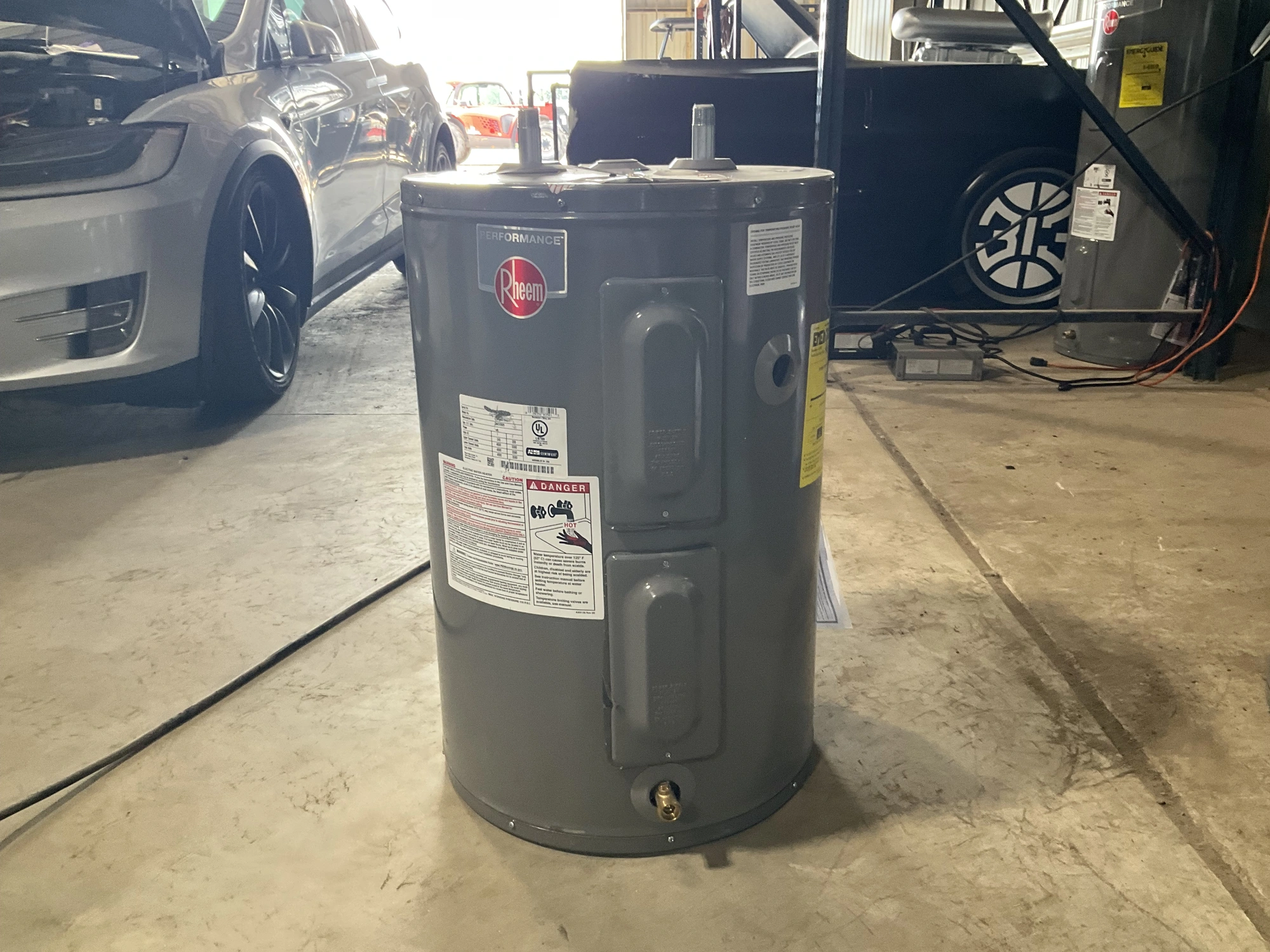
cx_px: 635
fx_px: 1064
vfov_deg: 48.2
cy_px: 476
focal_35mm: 29
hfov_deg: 61.7
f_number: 1.8
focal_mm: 3
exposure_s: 1/60
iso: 100
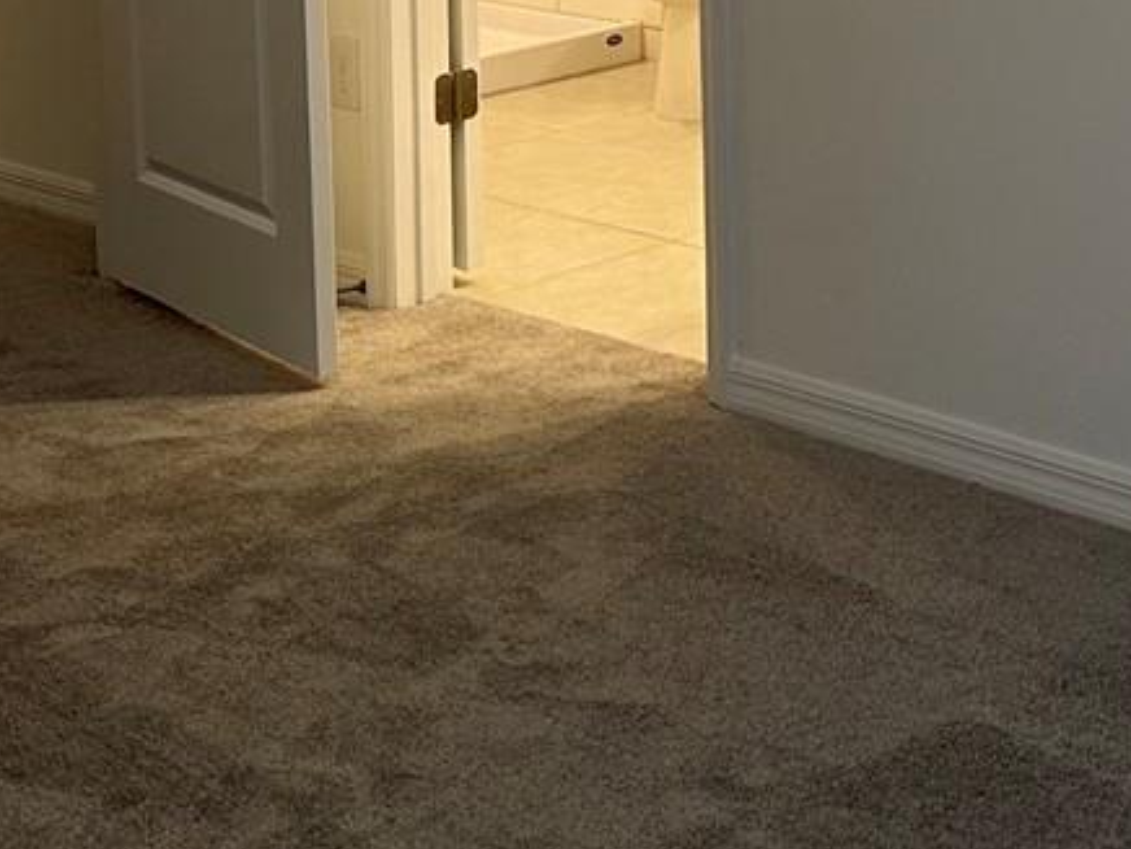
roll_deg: +0.8
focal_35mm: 88
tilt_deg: -2.2
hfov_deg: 21.5
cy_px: -376
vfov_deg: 15.6
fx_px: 2875
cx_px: 1121
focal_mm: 6.86
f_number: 1.78
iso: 125
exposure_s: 1/60
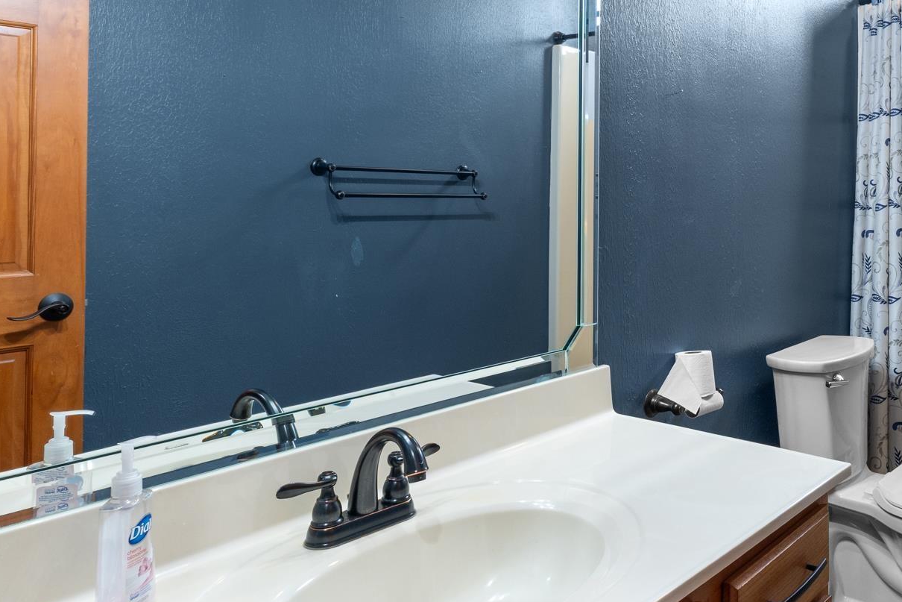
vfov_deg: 41.8
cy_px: 204
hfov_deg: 56.7
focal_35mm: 31
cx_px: 696
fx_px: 777
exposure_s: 1/2
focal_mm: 10
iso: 400
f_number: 8
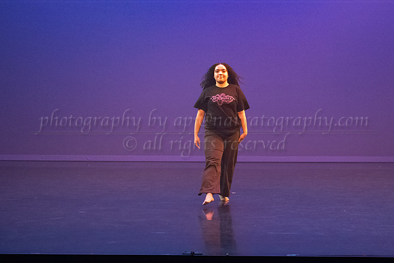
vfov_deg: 11.5
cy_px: 124
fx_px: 1310
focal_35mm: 120
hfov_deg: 17.1
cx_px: 216
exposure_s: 1/400
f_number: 4
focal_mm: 75
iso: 4000
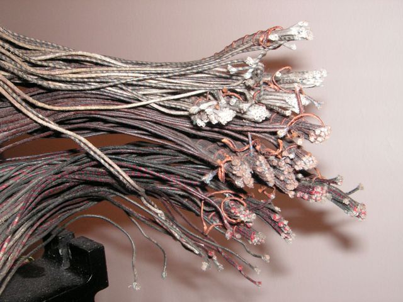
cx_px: 202
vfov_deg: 30.9
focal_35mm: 47
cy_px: 151
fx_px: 547
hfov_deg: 40.4
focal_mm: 7.7
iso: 160
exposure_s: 1/45
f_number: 7.1
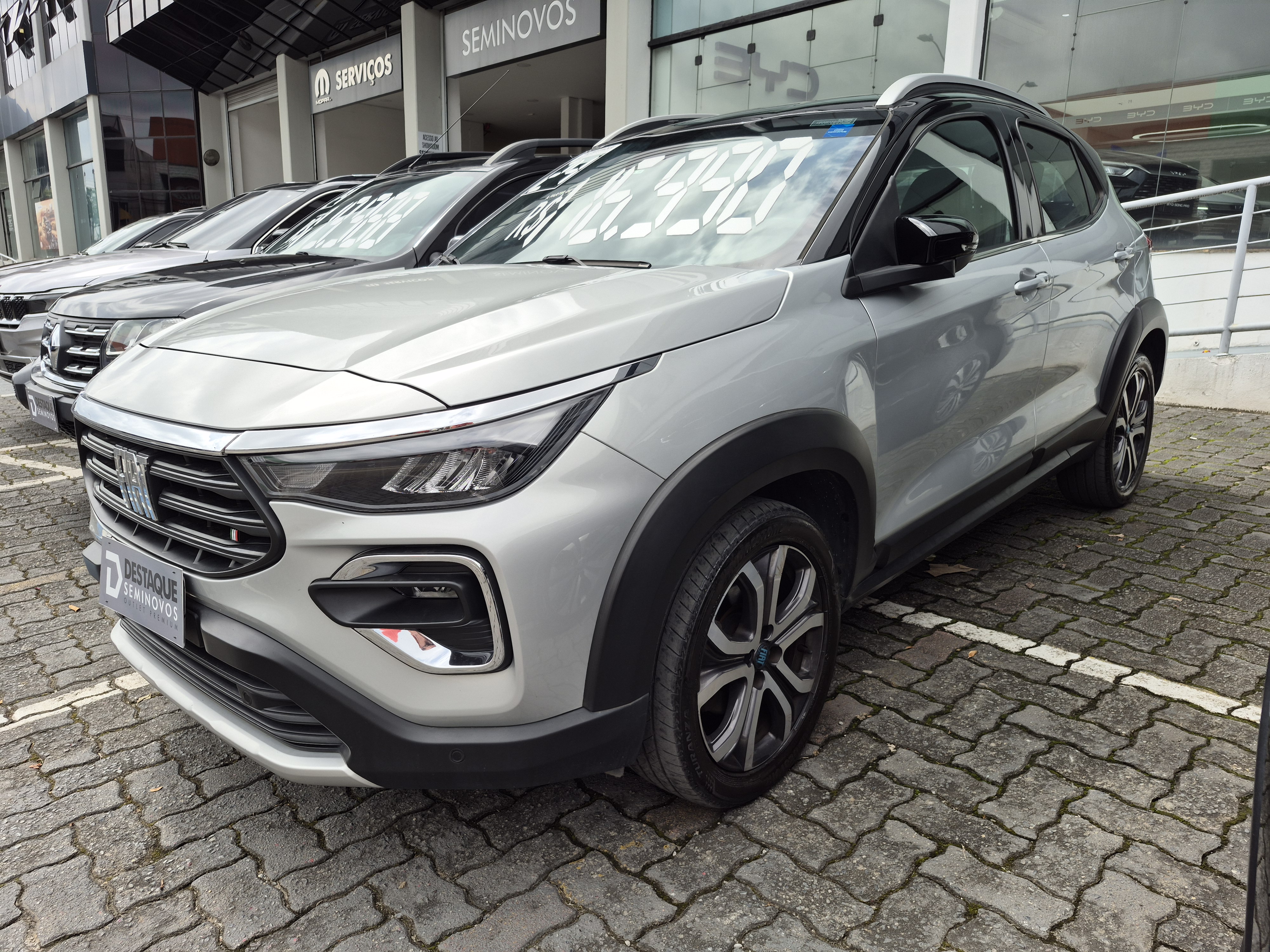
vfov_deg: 58.9
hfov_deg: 73.9
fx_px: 844
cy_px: 476
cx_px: 635
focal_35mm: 23
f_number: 1.8
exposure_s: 1/1388
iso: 25
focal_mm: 5.4
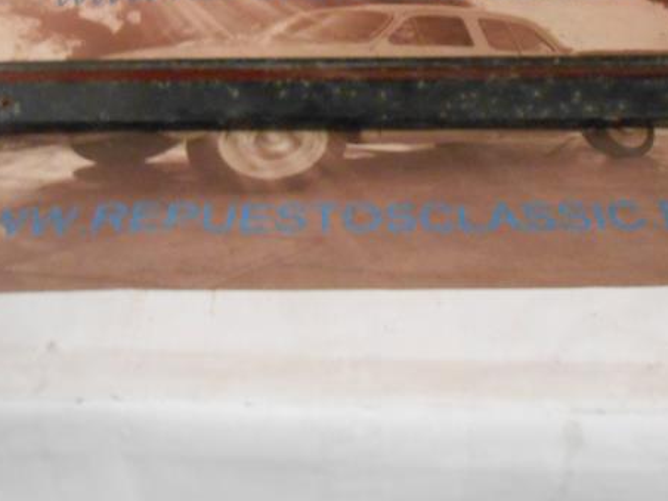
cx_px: 346
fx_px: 888
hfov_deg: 41.2
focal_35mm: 46
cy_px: 95
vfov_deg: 30.7
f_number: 3.5
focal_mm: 4.6
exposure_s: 1/20
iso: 800
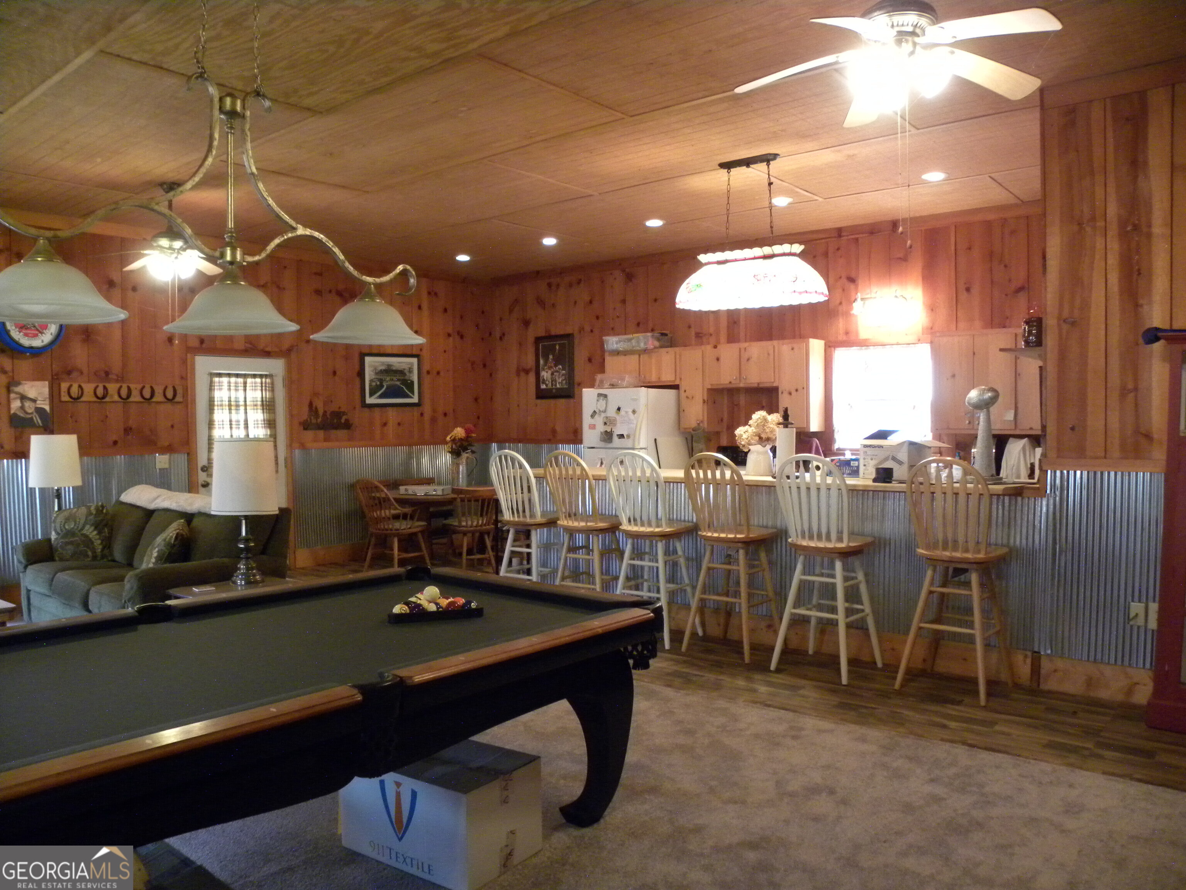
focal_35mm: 26
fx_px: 891
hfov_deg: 67.3
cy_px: 445
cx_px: 593
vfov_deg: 53.1
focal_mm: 4.6
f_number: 2.8
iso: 400
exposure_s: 1/30.6
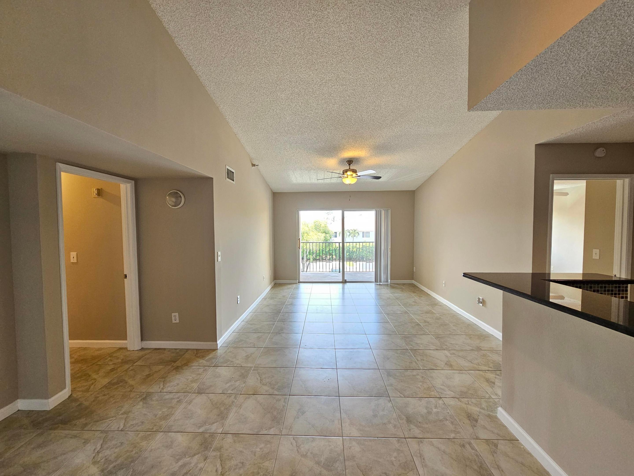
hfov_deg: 106.2
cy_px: 238
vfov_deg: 89.9
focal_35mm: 13
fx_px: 238
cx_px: 317
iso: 200
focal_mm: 2.2
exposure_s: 1/60
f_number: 2.2
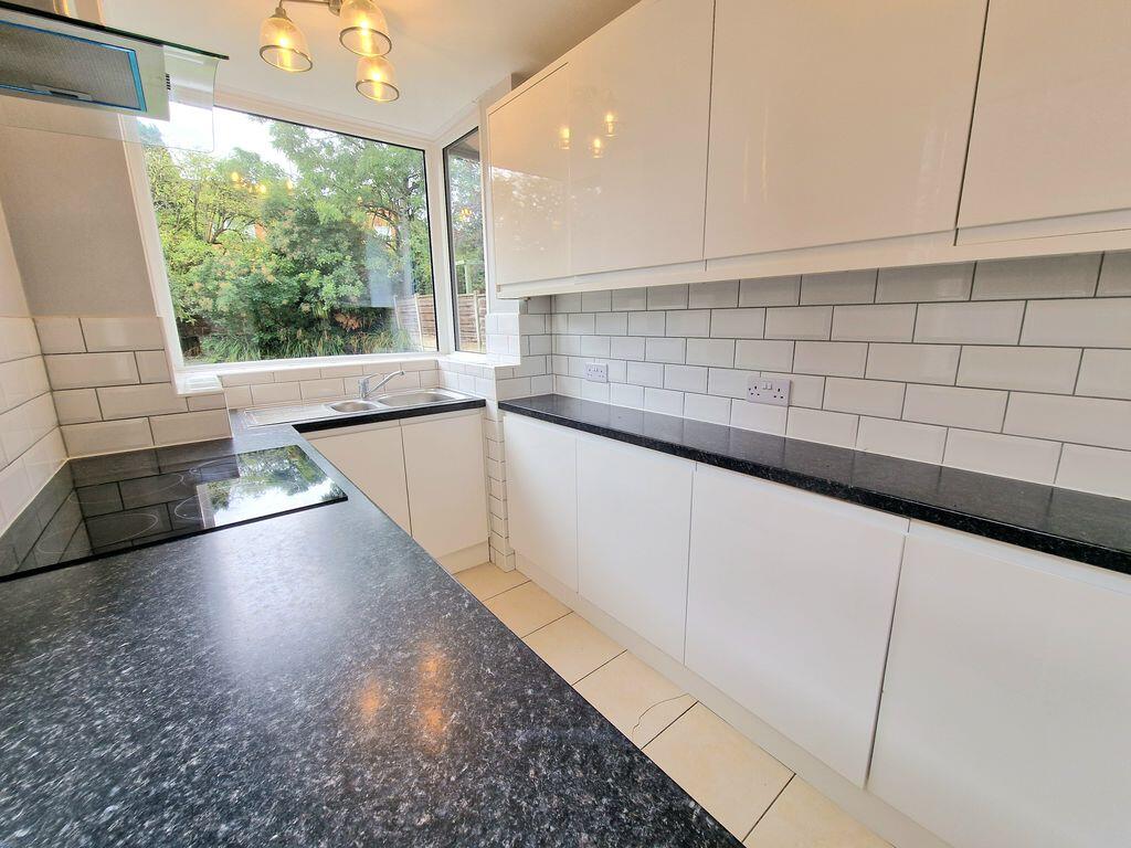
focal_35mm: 13
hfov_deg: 106.2
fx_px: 425
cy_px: 424
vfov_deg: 89.9
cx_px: 566
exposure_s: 1/213
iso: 50
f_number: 2.2
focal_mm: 2.2
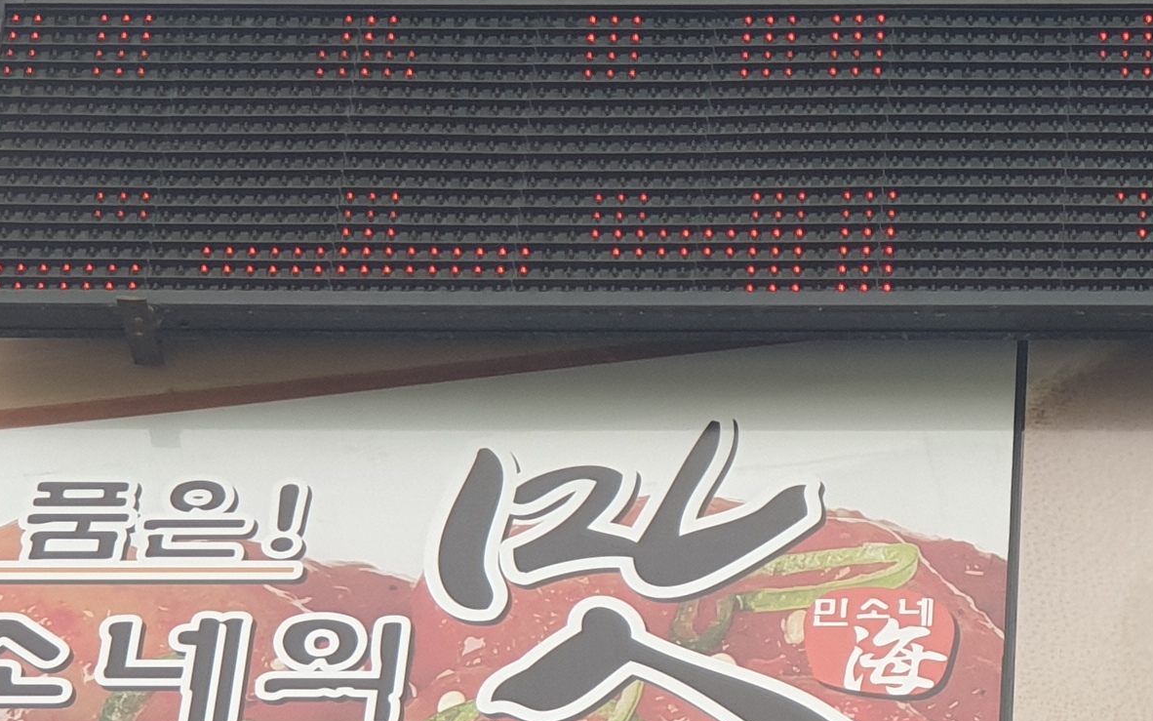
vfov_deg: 7.0
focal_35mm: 188
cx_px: 1057
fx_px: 5908
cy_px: 672
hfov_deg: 11.1
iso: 100
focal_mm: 6
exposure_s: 1/186
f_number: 2.4
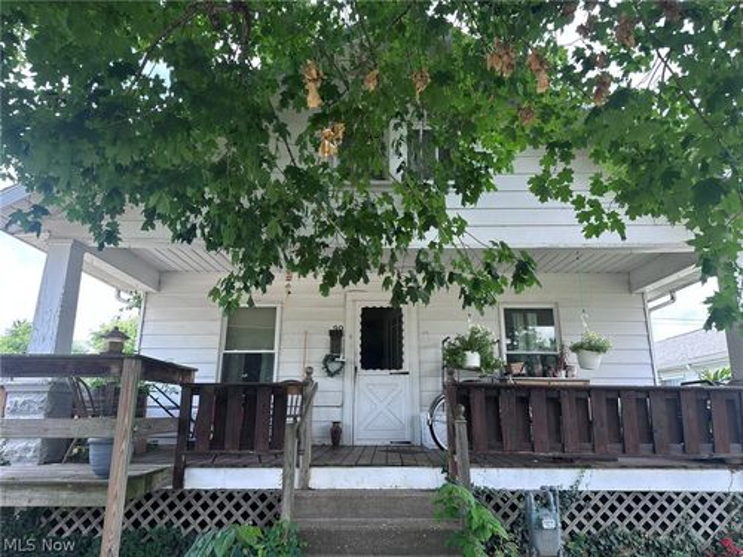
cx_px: 372
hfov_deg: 71.6
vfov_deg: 56.8
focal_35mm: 24
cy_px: 278
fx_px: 515
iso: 80
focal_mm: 6.86
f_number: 1.78
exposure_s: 1/541
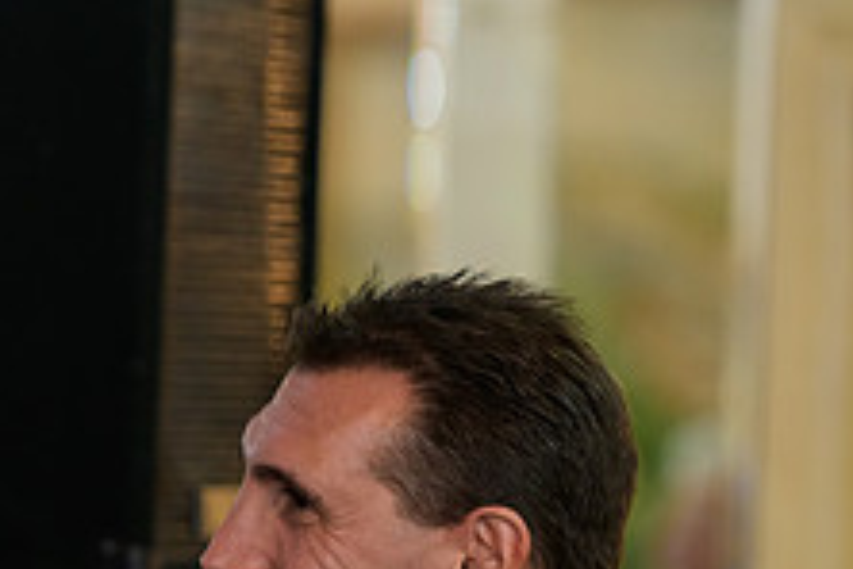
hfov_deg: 4.6
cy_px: 525
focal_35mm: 445
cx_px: 307
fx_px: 10543
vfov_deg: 3.1
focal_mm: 170
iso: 1000
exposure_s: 1/125
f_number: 3.2
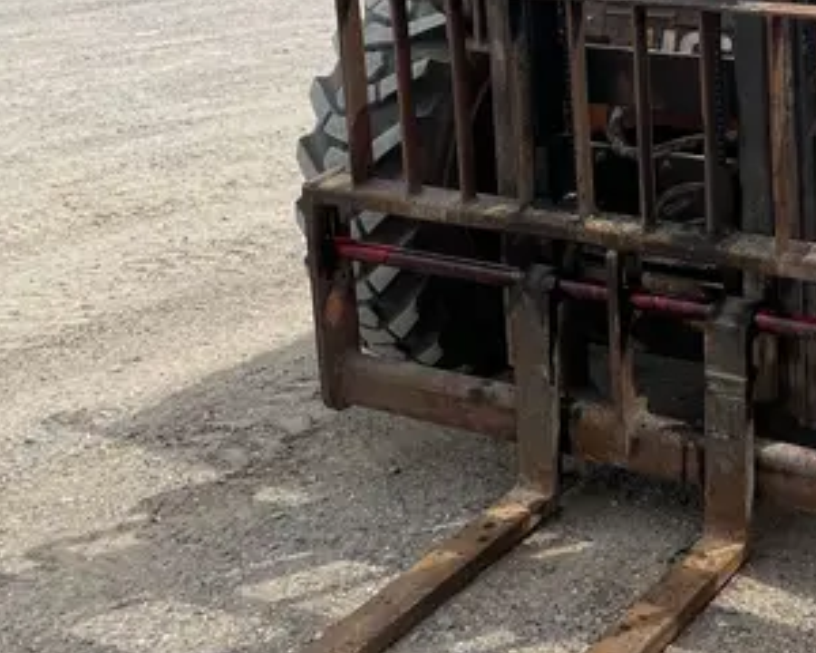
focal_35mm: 62
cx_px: 702
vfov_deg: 23.1
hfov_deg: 29.5
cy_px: -64
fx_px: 1497
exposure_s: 1/5814
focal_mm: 4.2
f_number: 1.6
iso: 50
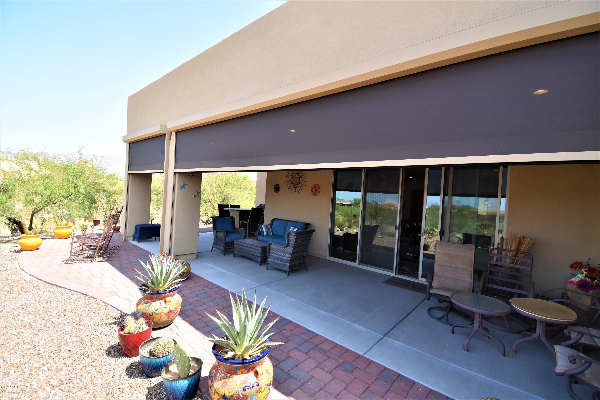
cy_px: 200
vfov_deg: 77.3
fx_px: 250
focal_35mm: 15
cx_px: 300
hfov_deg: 100.4
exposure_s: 1/250
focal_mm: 10
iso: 200
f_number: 6.3
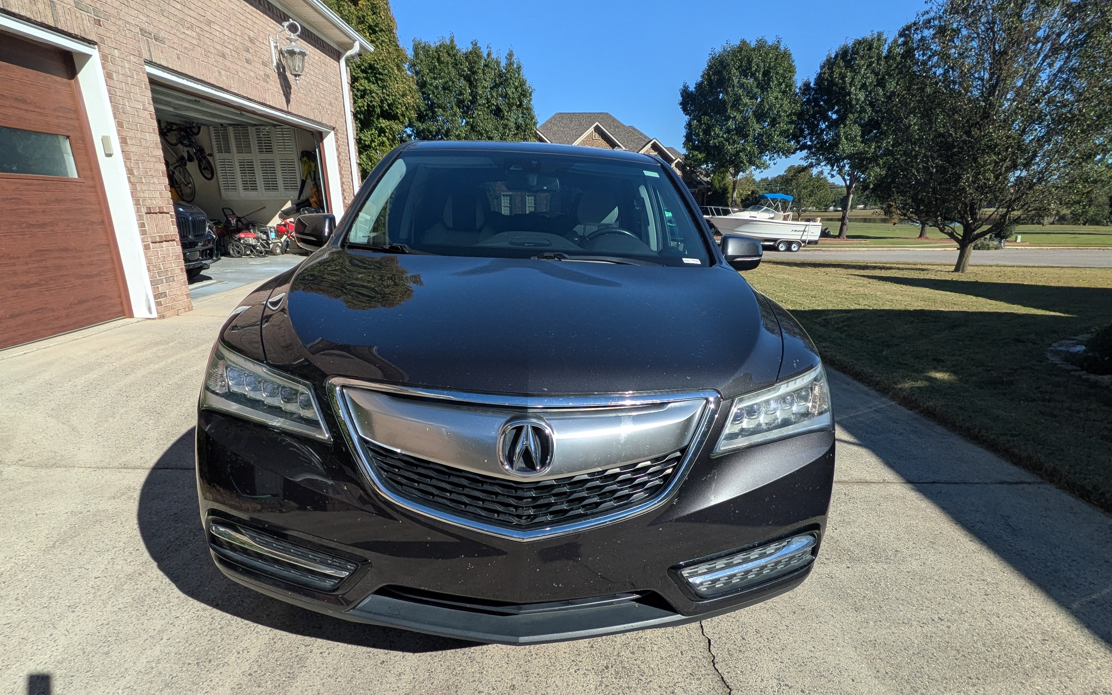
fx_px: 606
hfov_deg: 85.1
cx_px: 554
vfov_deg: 59.3
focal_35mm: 20
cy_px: 411
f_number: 2.2
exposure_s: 1/1923
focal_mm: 1.85
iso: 52
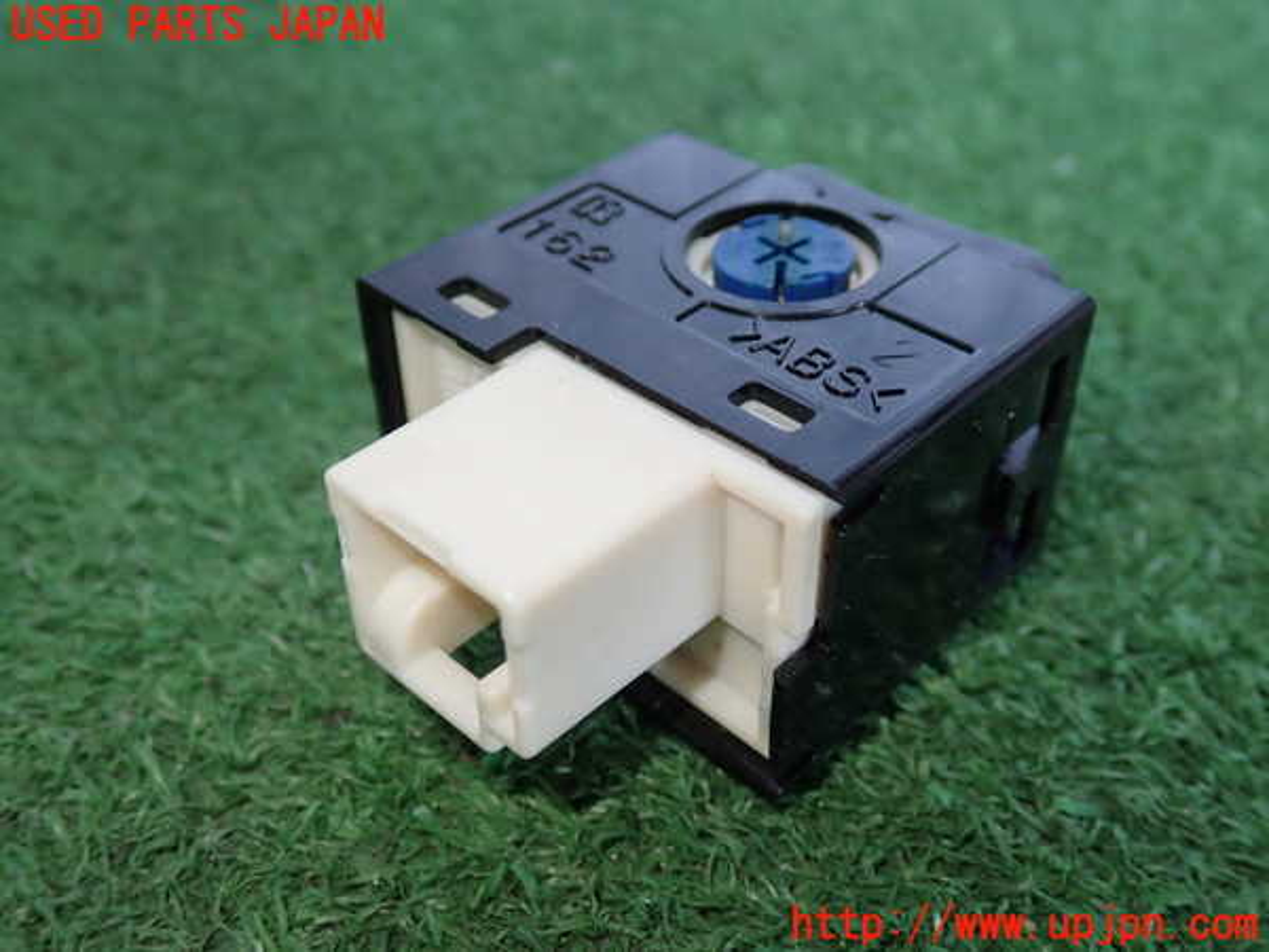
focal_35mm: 38
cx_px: 634
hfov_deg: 49.0
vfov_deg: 37.7
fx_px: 1393
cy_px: 476
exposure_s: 1/80
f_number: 2.7
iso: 160
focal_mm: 6.83
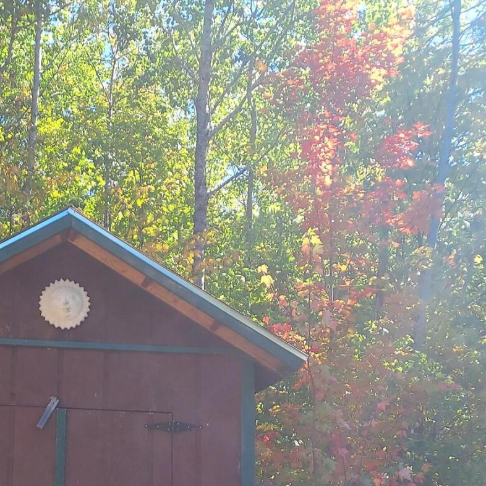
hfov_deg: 30.2
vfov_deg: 30.6
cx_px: 41
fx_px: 858
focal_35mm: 54
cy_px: 411
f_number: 1.8
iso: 40
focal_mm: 4.6
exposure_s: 1/223
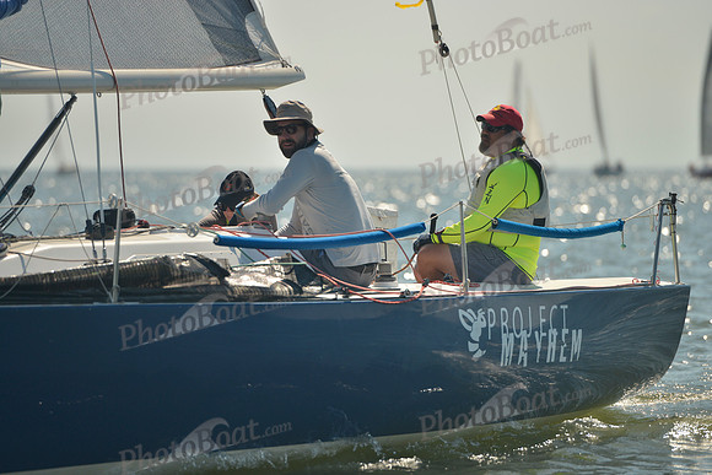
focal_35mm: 200
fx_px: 3956
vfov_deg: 6.9
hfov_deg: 10.3
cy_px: 238
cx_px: 356
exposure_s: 1/1250
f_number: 4
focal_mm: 200
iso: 200
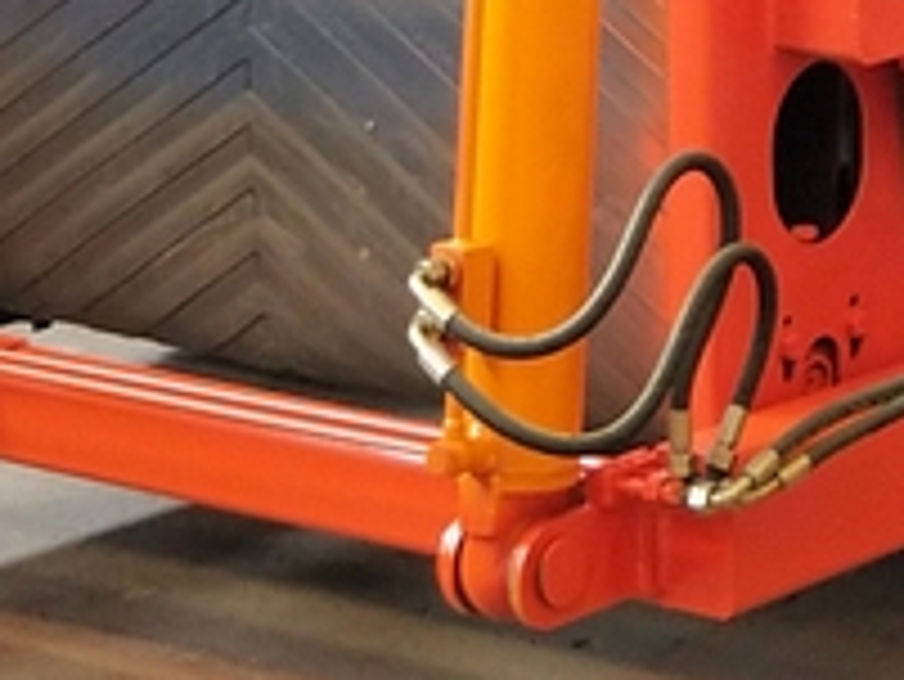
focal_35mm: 179
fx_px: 4677
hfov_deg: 10.7
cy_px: -869
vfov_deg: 7.8
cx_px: 1228
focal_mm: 3.95
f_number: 1.8
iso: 207
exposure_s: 1/100
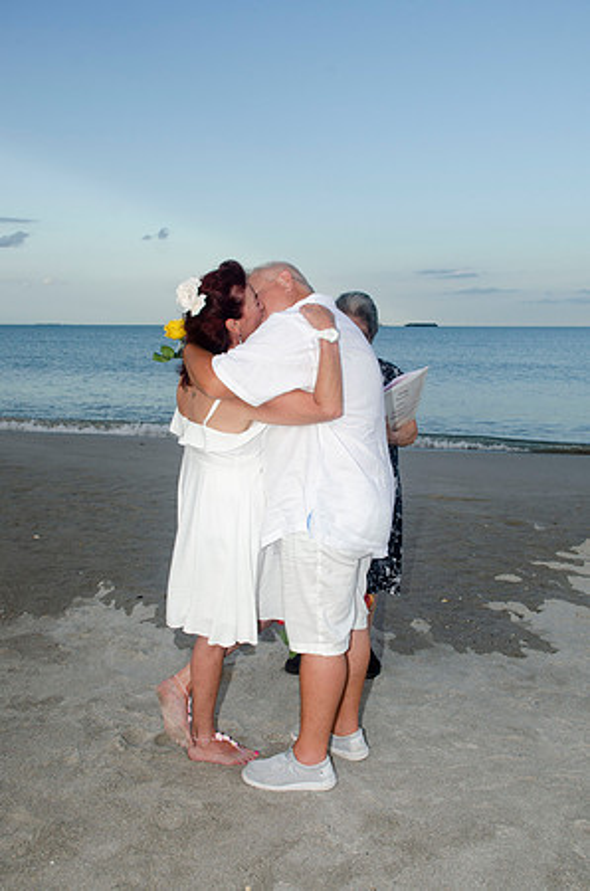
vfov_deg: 53.2
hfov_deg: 36.7
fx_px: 889
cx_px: 295
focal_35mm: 36
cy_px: 446
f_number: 8
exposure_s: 1/250
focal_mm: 24
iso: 200
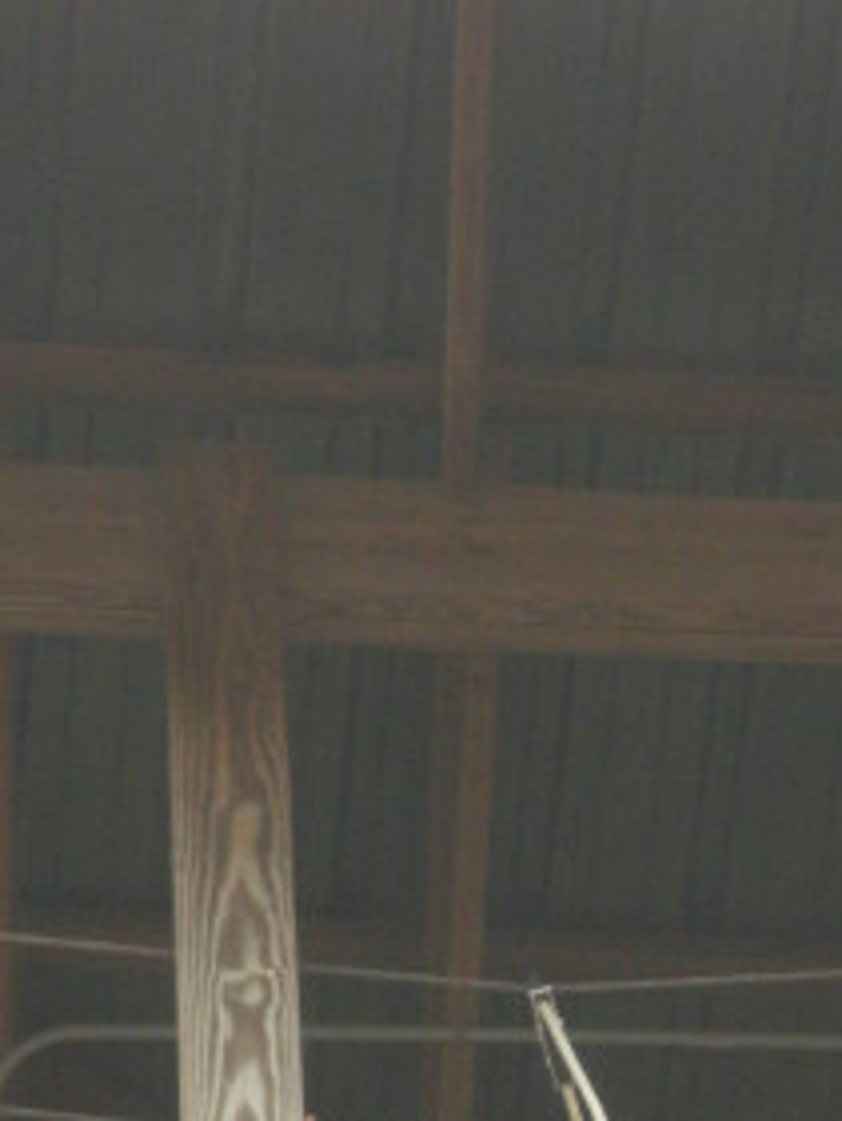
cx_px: 734
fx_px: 14648
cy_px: 959
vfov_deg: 4.4
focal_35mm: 452
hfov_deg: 3.3
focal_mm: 26
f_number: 5.4
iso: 185
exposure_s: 1/119
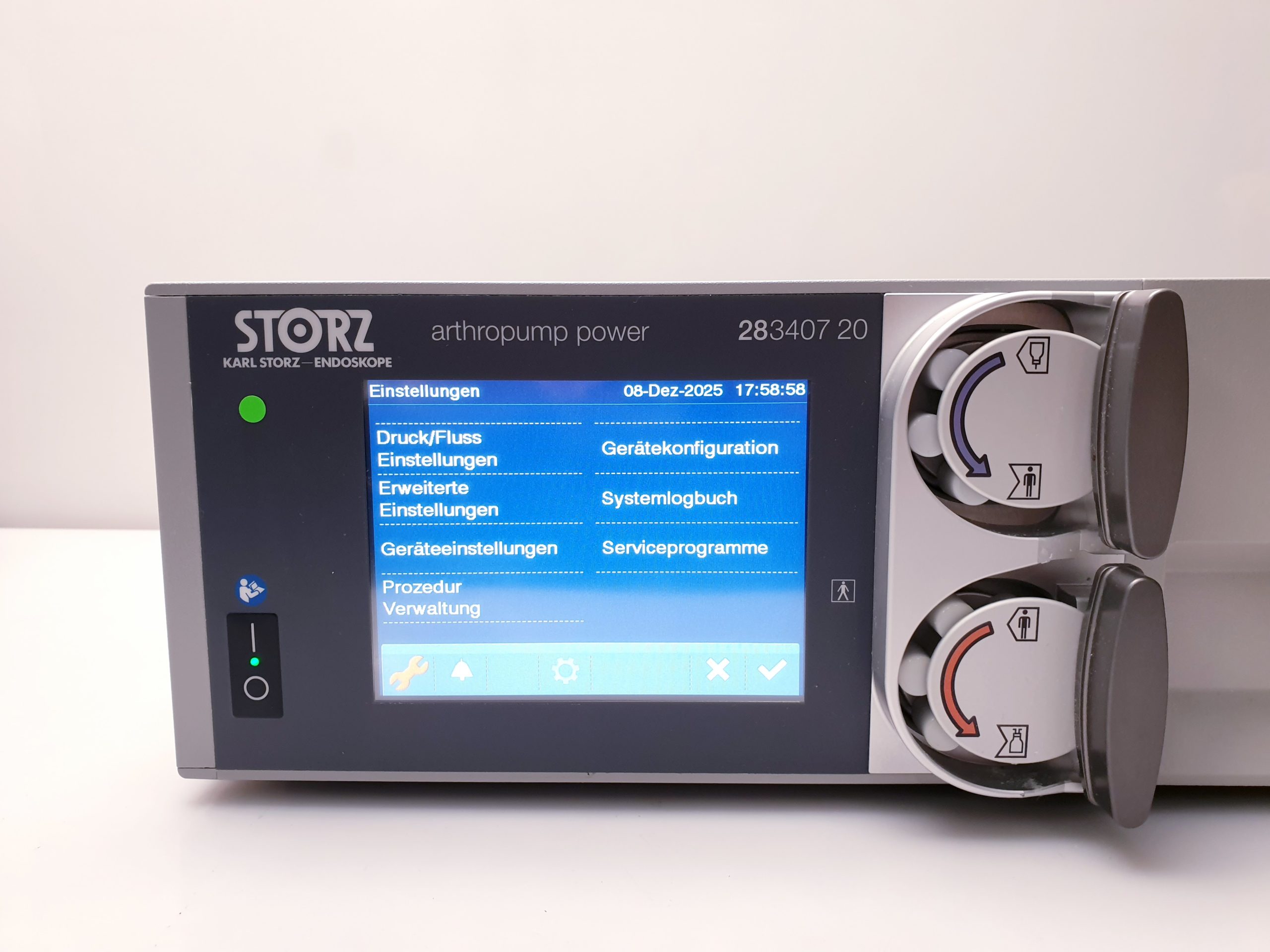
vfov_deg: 53.1
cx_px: 635
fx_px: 954
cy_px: 476
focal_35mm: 26
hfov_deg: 67.3
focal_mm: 4.3
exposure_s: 1/50
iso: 100
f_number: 2.4
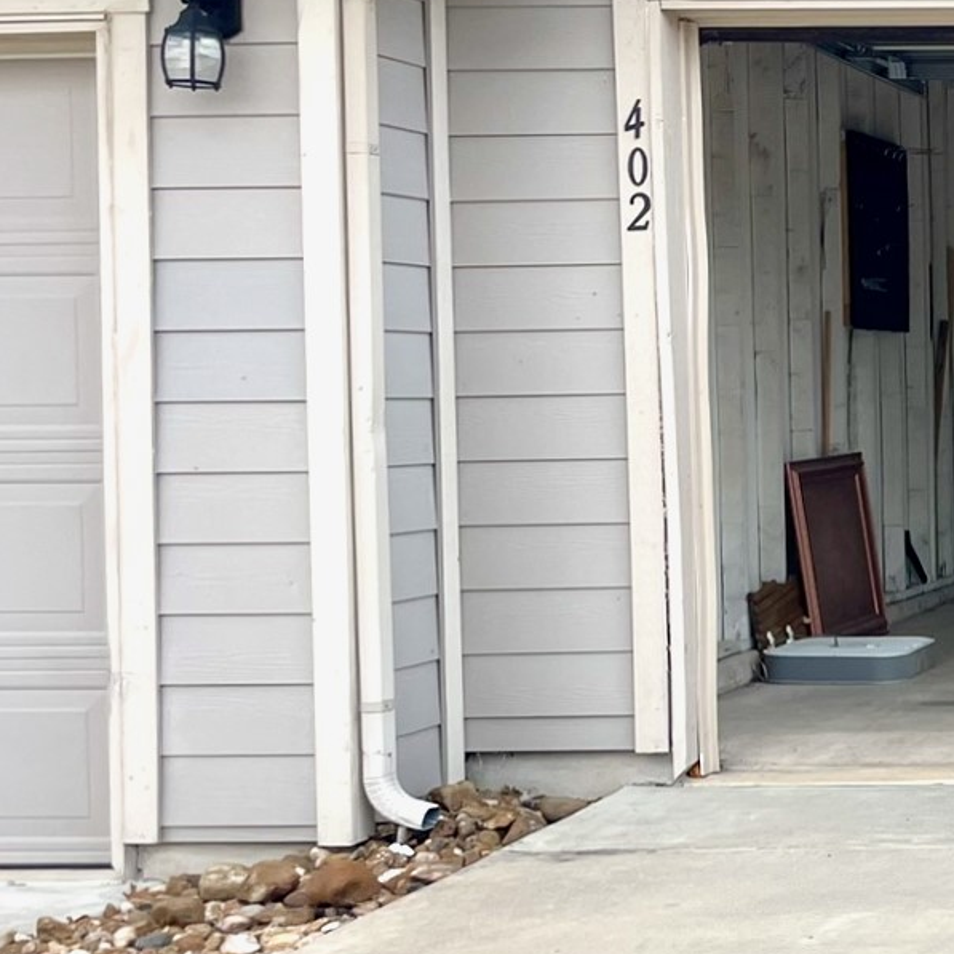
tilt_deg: -3.0
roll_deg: +0.7
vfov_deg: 22.5
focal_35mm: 77
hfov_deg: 18.9
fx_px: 2401
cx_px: 1544
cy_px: 514
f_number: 1.6
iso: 32
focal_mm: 4.2
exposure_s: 1/1575
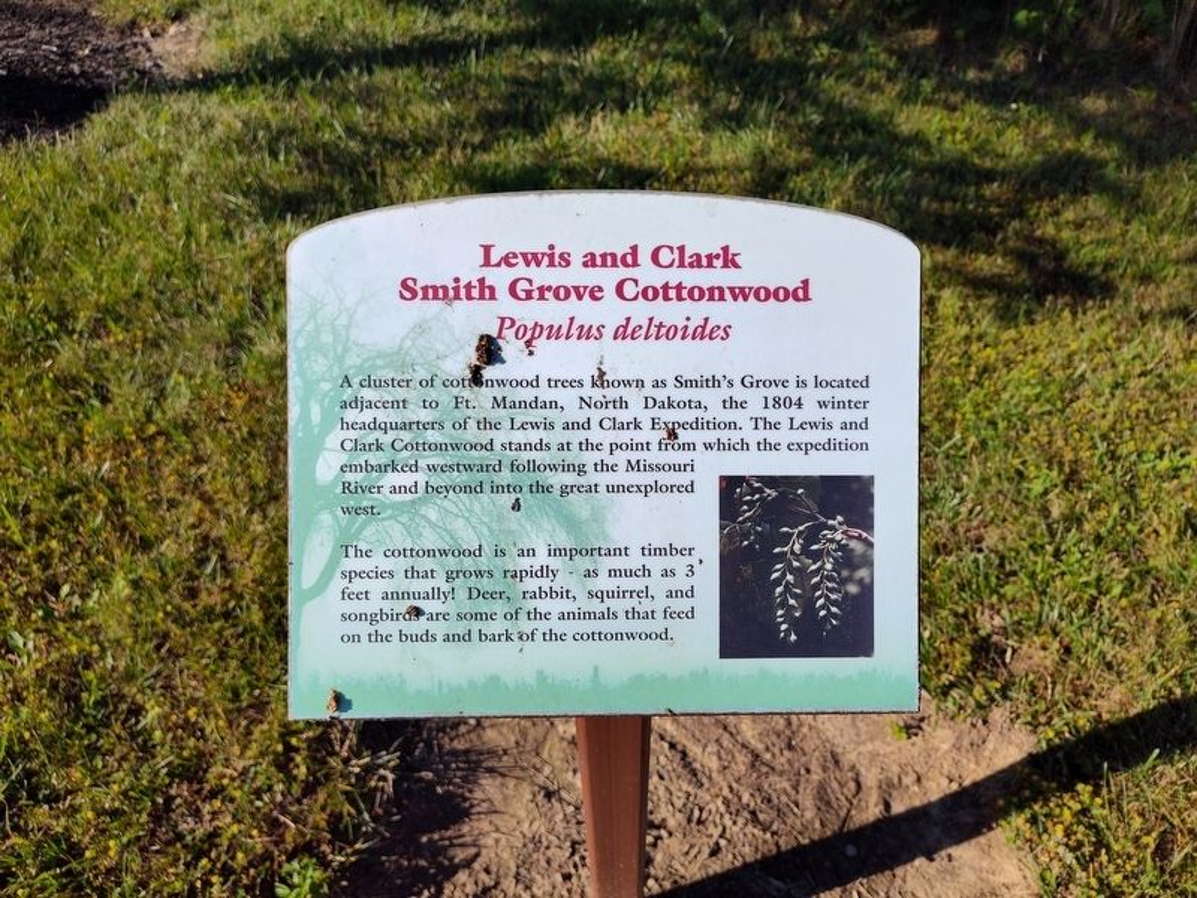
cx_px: 598
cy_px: 449
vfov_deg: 58.9
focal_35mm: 23
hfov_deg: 73.9
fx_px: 795
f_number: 1.8
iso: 100
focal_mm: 5.56
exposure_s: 1/1748
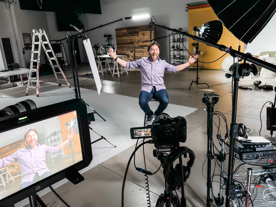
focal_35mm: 24
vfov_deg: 56.8
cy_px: 104
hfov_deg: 71.6
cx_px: 138
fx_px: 191
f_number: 1.8
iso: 500
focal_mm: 6.86
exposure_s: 1/40
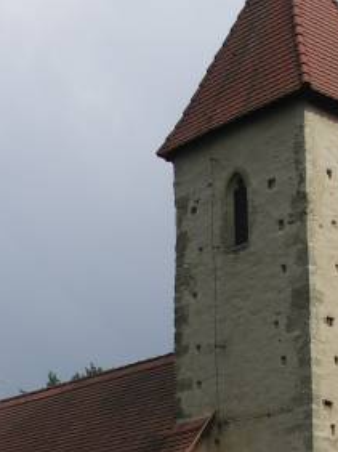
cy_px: 482
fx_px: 1147
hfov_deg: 16.7
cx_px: 144
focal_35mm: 88
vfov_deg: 21.3
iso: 50
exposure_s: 1/1000
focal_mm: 8.2
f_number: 2.8
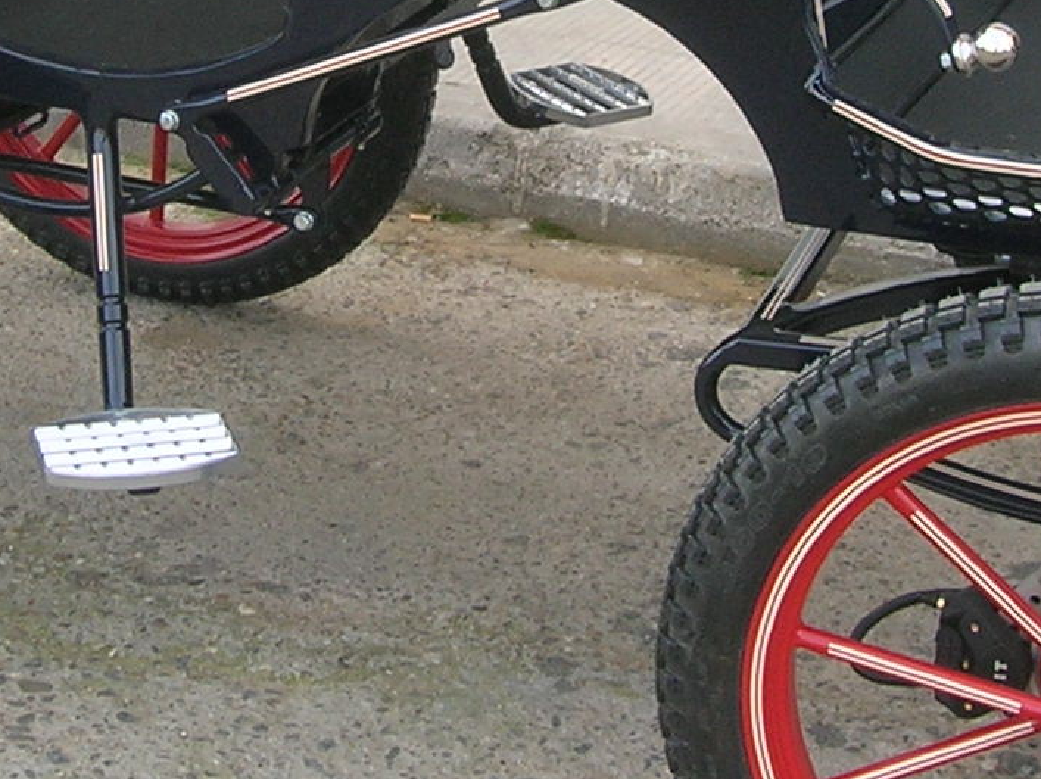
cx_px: 384
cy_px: 62
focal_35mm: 110
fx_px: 3305
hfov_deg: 17.9
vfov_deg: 13.3
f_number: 4.9
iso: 50
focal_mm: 5.7
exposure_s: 1/54.4
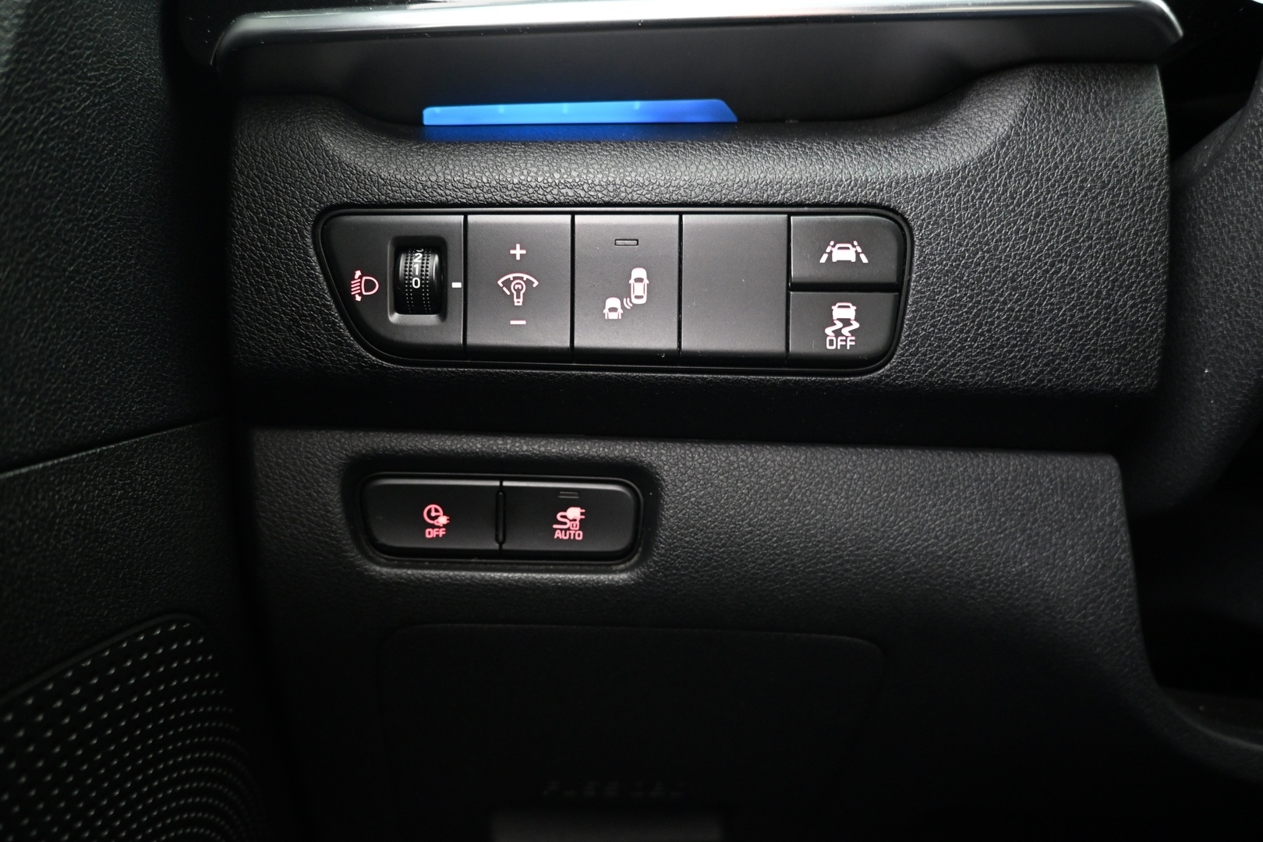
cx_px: 632
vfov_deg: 53.1
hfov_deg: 73.7
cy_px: 421
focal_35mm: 24
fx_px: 842
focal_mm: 16
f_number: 3.5
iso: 1600
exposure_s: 1/3
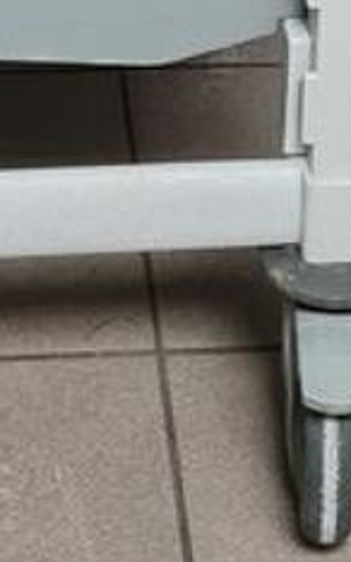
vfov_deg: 10.3
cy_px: -1032
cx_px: 67
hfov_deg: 8.3
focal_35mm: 157
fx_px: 2406
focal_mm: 5.4
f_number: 1.8
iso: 250
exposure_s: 1/50
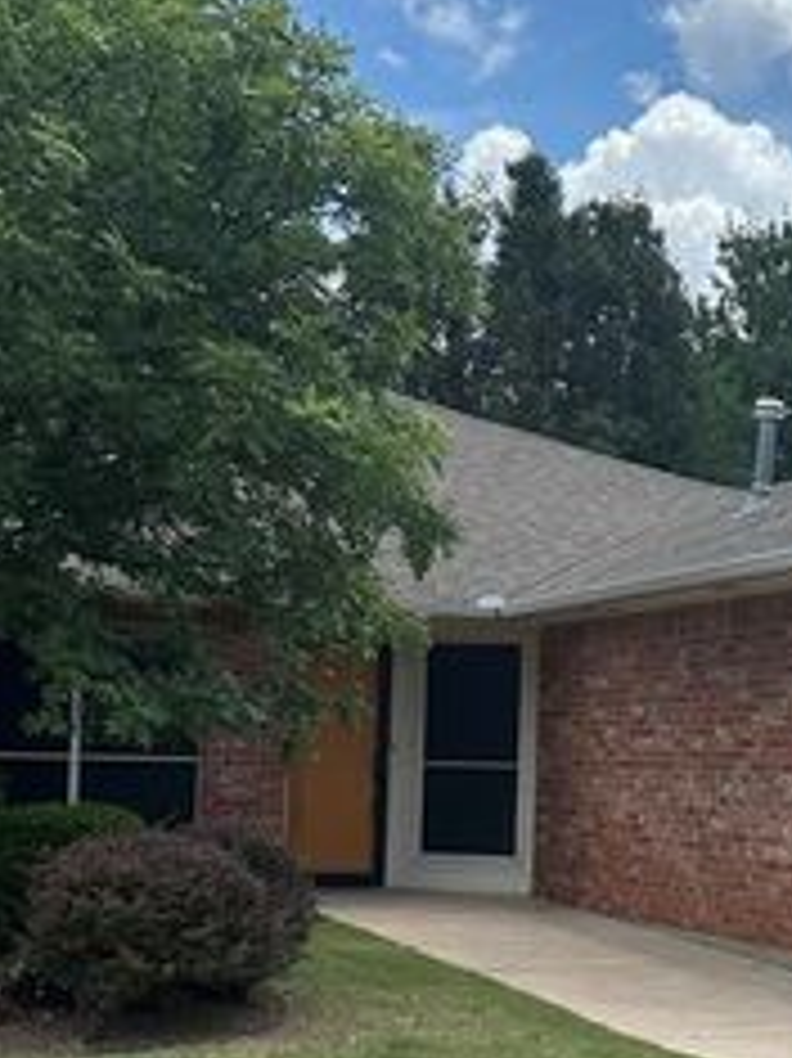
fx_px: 2076
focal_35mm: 68
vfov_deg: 28.3
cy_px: 732
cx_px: 760
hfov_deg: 21.0
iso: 80
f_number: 1.78
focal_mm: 6.86
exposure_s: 1/5263
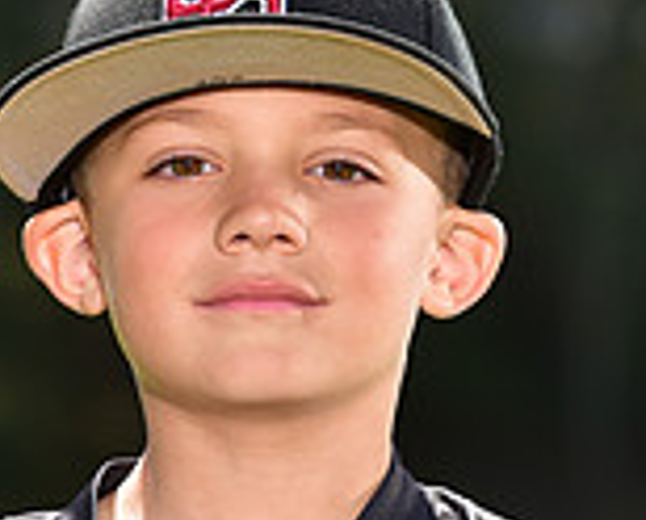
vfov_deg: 2.8
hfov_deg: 3.4
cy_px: 734
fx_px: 10811
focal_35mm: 564
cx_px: 241
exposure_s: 1/250
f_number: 5.6
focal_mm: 160
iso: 100
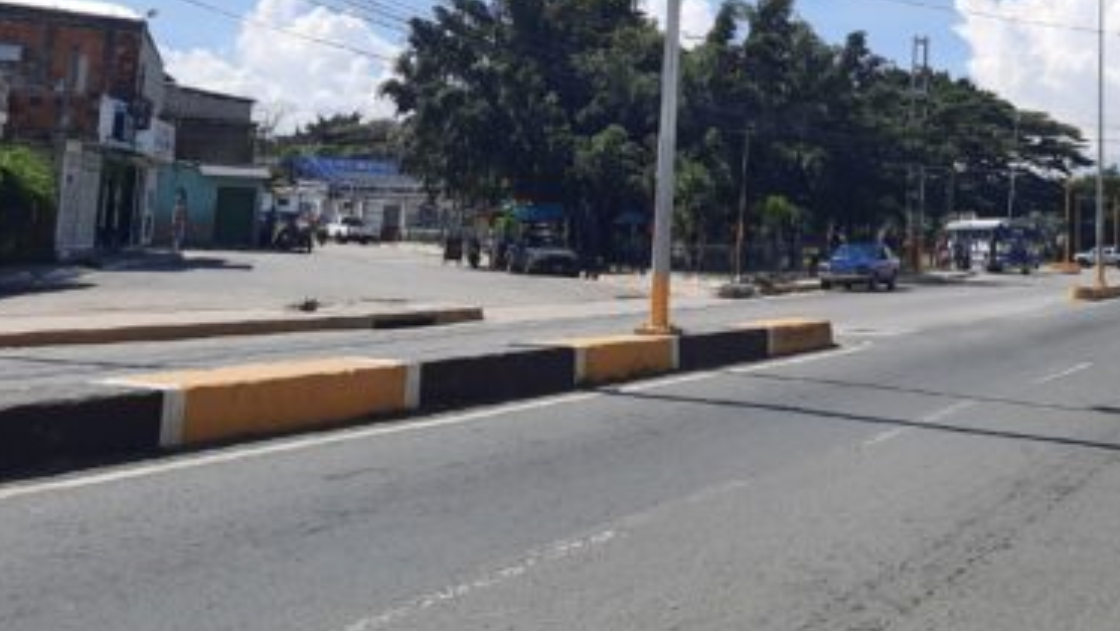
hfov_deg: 42.7
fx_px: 1396
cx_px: 803
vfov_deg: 24.5
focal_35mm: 47
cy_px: 30
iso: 32
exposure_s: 1/1377
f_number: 2
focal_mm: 4.6
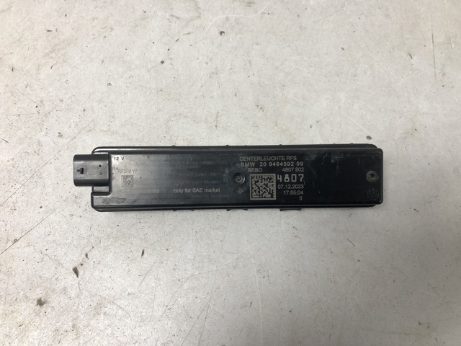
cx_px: 230
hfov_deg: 63.4
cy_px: 173
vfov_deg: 49.7
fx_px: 373
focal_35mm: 28
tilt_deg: -72.8
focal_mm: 4
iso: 40
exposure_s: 1/25
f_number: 1.8
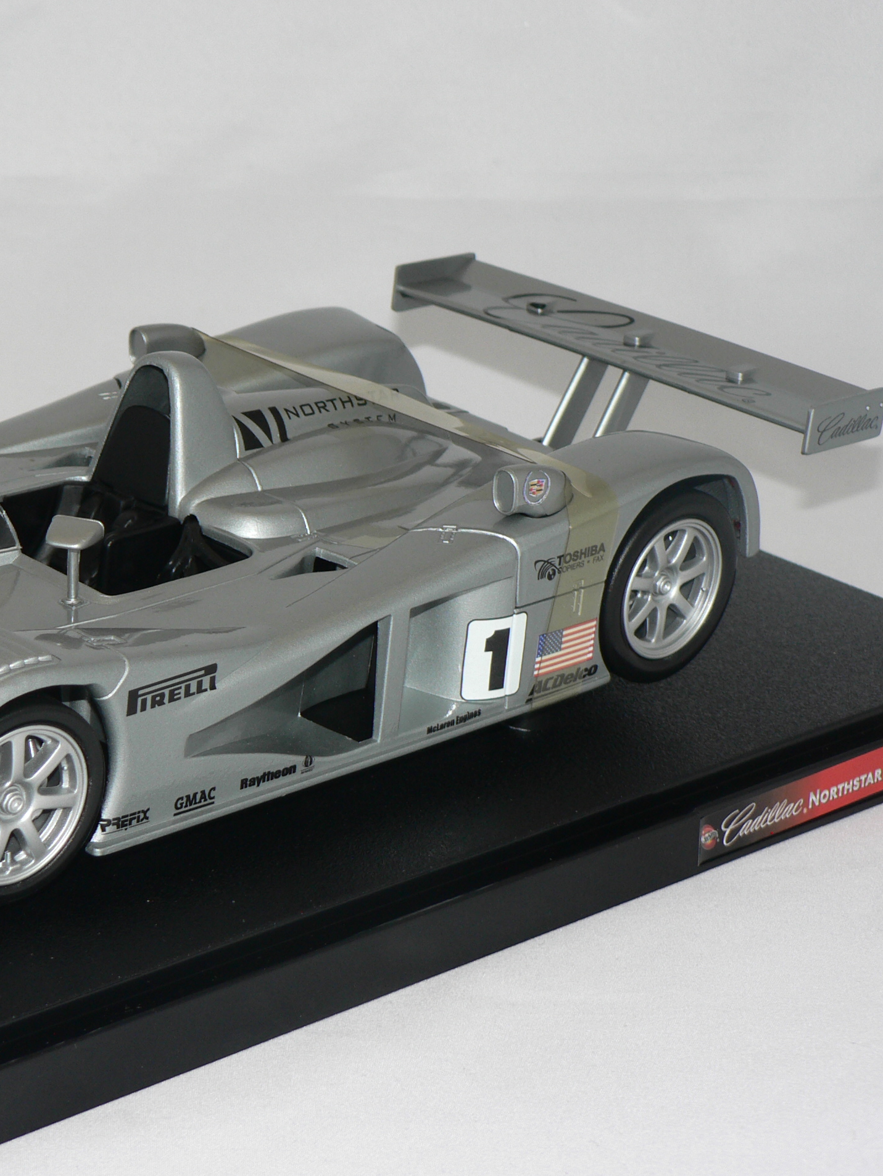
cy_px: 587
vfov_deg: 19.3
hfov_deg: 14.4
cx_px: 135
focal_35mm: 102
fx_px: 3468
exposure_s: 1/60
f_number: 3.2
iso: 80
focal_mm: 12.6
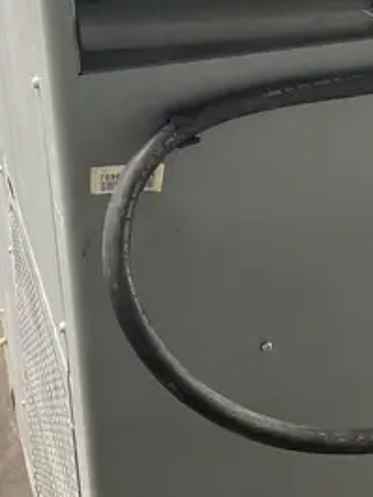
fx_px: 1034
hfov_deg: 20.2
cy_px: 130
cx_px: 306
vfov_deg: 26.7
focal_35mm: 72
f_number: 1.8
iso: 320
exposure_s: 1/60
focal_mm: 4.25
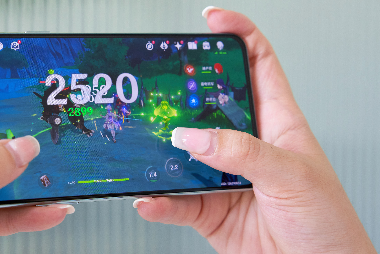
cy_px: 99
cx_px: 82
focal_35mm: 94
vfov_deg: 14.5
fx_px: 992
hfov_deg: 21.4
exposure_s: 1/80
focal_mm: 49
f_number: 4.5
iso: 640
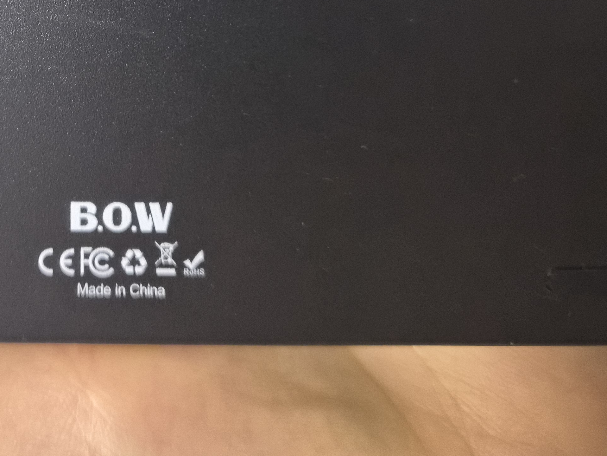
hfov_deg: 37.5
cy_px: -10
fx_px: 842
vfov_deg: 28.2
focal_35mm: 48
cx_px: 80
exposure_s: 1/50
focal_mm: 5.4
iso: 1600
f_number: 1.8
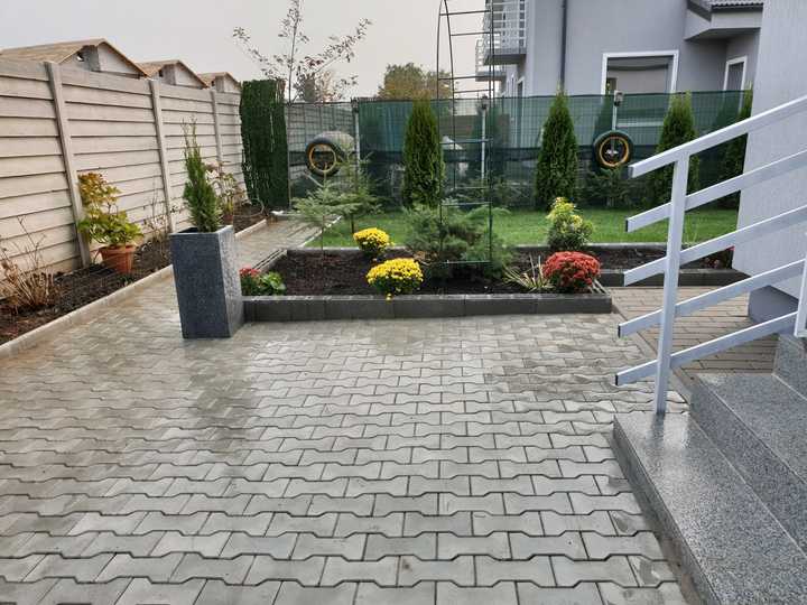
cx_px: 404
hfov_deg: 67.3
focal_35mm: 26
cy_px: 302
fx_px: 606
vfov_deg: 53.1
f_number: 2.4
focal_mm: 4.3
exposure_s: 1/320
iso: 50
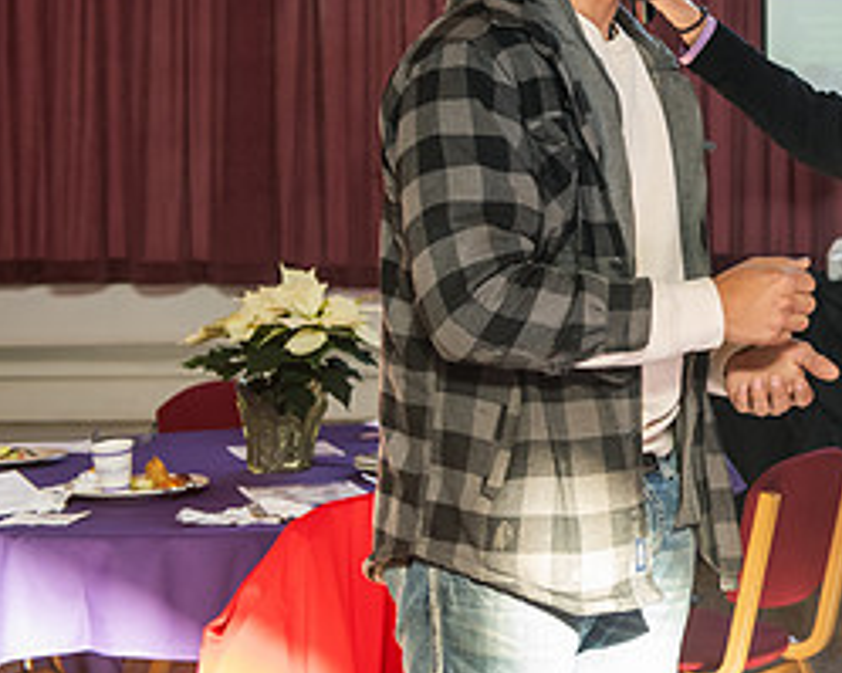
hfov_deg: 17.6
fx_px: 2616
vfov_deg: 14.6
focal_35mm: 105
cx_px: 967
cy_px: 154
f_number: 4
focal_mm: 48
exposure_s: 1/200
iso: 800
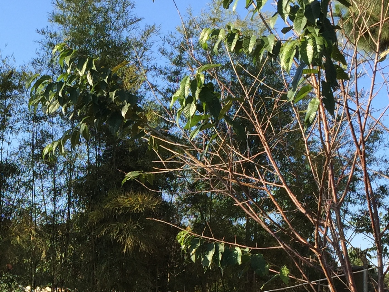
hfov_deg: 22.5
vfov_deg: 17.2
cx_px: 11
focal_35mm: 84
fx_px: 944
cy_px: 284
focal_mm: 4.15
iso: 32
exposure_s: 1/719
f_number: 2.2
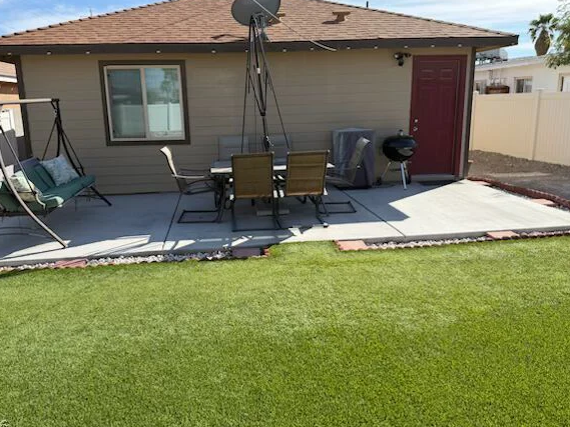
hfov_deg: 65.2
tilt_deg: -11.3
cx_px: 259
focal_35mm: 27
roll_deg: +2.4
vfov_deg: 51.3
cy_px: 196
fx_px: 445
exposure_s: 1/4167
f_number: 1.78
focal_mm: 6.76
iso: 125
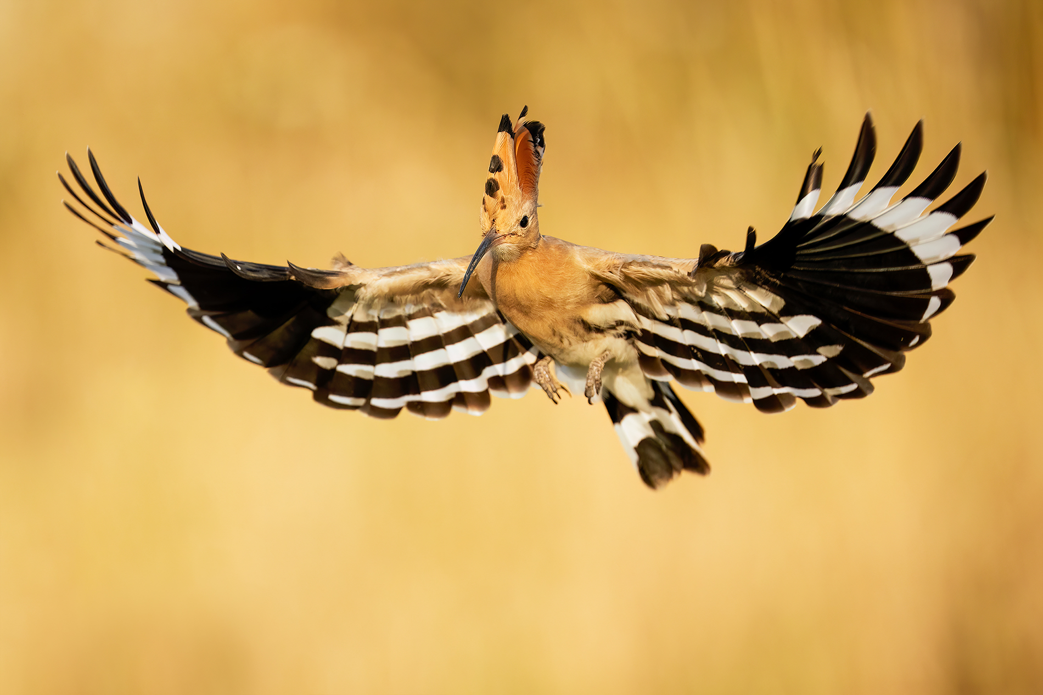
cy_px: 348
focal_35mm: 600
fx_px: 17383
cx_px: 522
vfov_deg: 2.3
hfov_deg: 3.4
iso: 1250
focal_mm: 600
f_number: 6.3
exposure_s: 1/4000
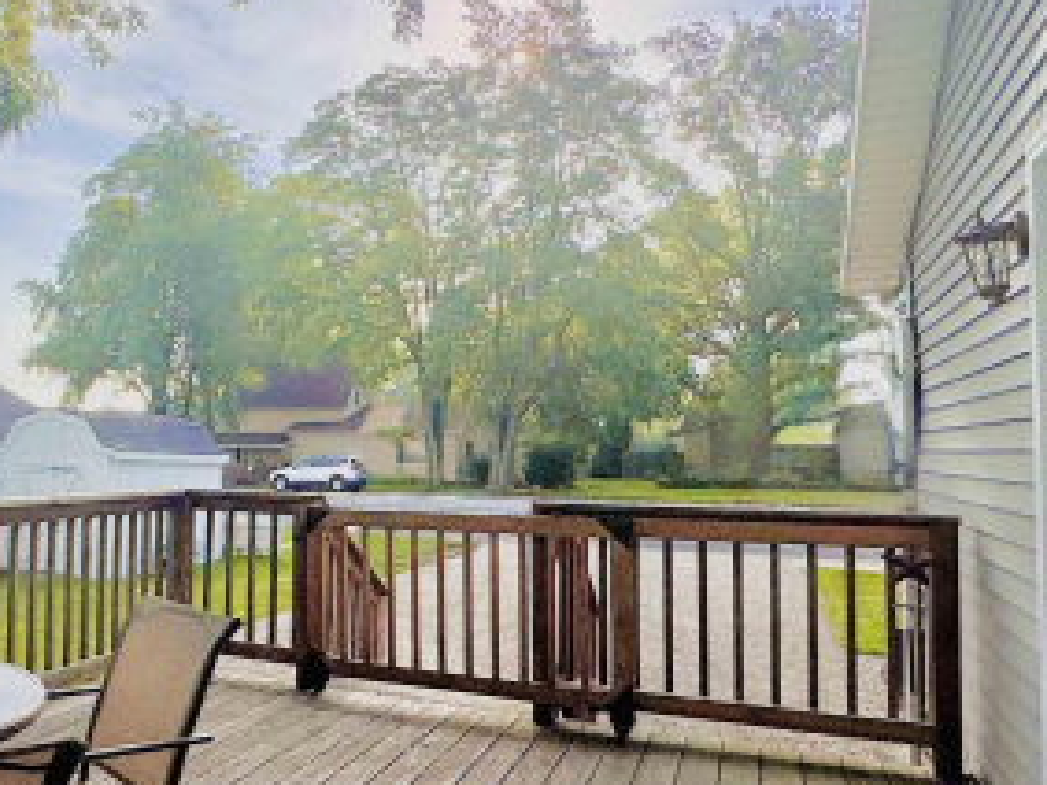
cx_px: 209
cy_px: 404
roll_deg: -1.6
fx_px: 998
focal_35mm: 33
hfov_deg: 51.9
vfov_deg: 42.9
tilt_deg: +2.4
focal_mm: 2.22
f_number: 2.2
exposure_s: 1/3906
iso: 32
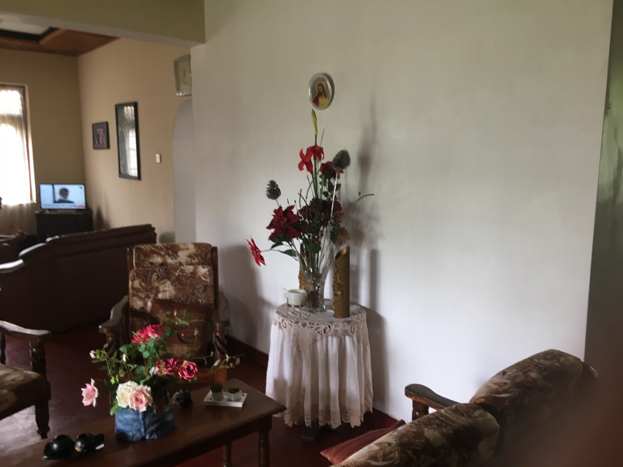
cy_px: 234
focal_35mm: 29
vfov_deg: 48.2
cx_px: 312
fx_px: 522
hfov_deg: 61.7
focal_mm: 4.15
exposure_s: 1/33
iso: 64
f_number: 2.2
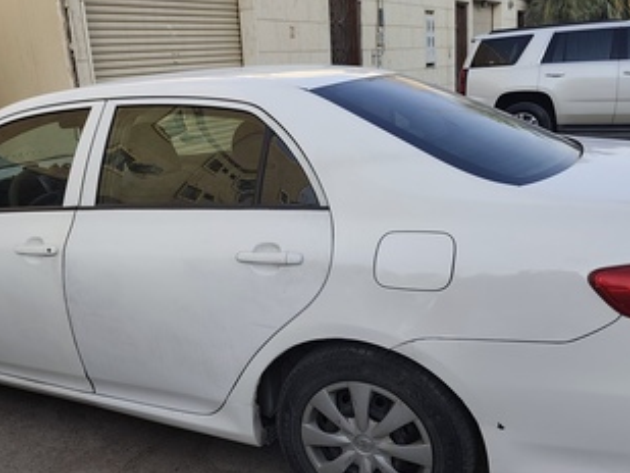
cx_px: 258
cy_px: 268
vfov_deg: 41.7
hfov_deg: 53.6
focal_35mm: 34
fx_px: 619
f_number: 1.65
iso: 50
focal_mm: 6.19
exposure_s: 1/288
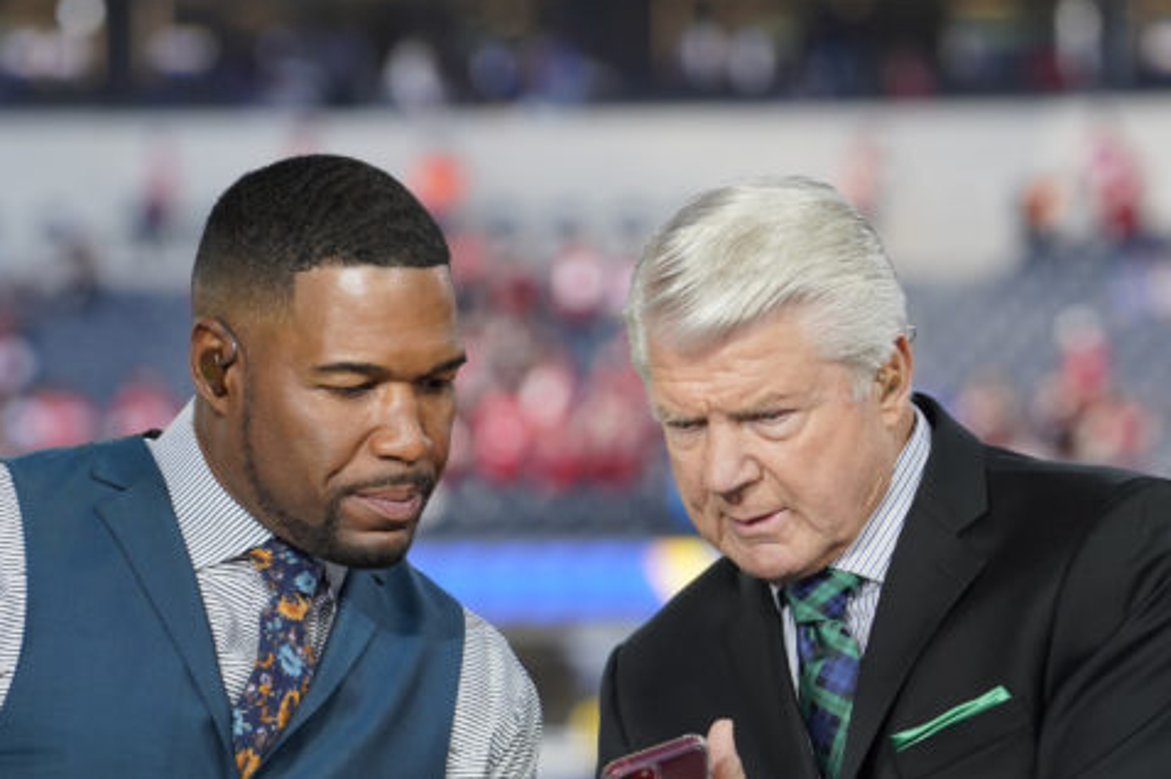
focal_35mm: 314
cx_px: 581
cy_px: 583
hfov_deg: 6.6
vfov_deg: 4.4
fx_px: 10206
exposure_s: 1/400
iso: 1000
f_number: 5.6
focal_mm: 200
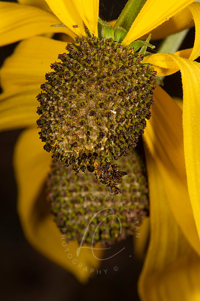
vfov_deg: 10.2
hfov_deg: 6.8
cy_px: 172
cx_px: 108
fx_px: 1681
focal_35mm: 202
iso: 64
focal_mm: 105
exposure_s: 1/250
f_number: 25
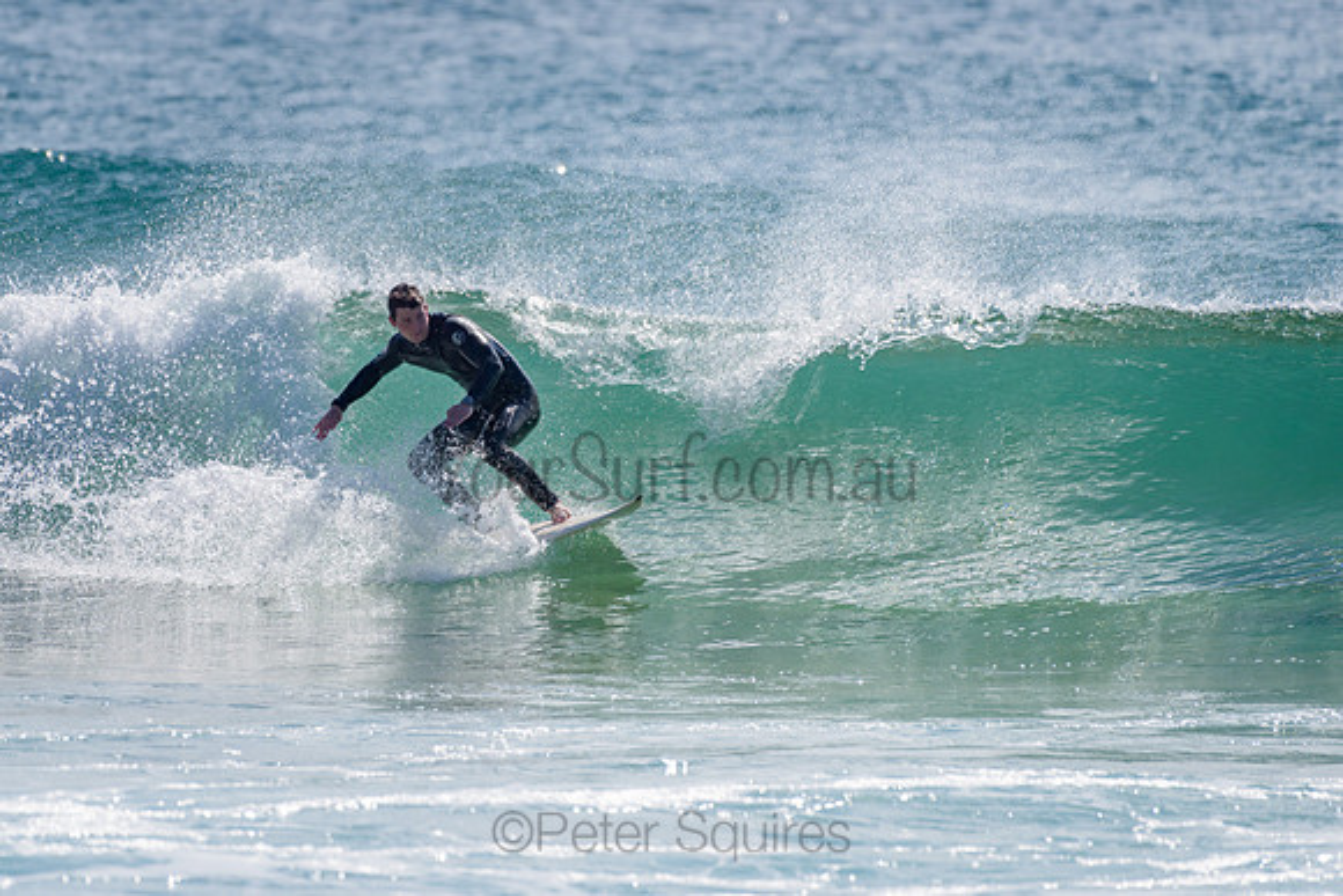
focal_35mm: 613
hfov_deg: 3.4
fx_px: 22880
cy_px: 347
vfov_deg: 2.2
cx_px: 519
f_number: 5.6
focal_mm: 500
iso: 125
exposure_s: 1/2000
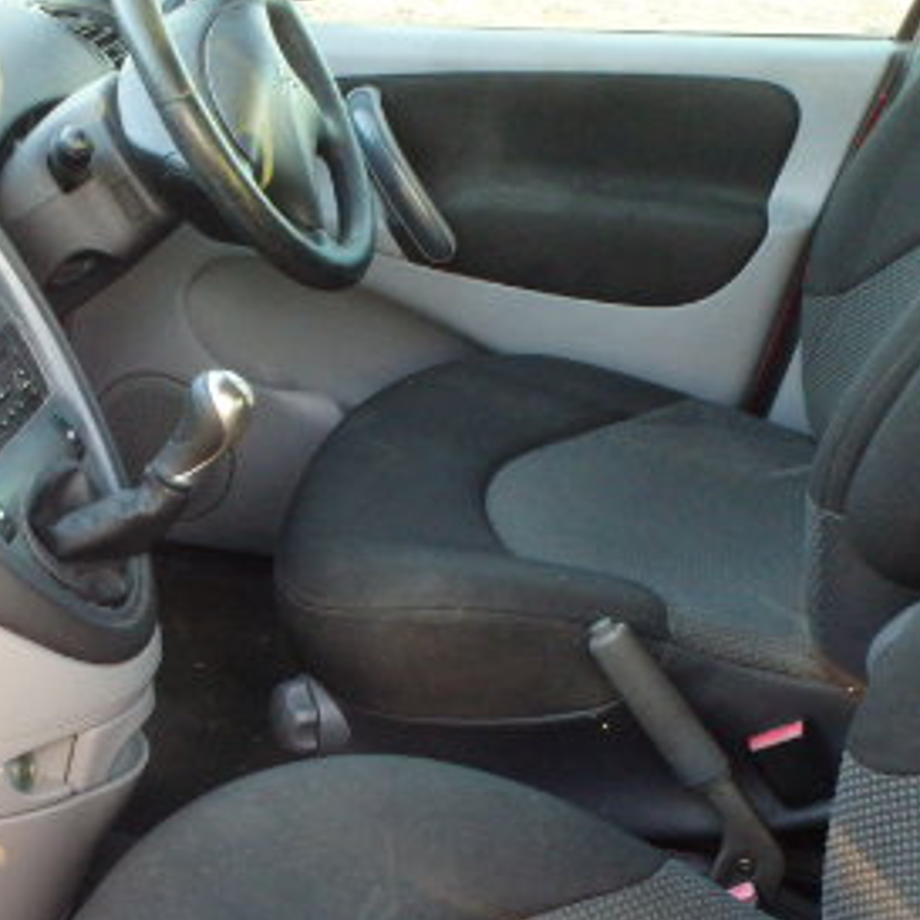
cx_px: 273
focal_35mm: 58
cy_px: 634
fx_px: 1744
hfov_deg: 29.3
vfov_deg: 29.3
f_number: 3.9
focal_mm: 5
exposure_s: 1/30
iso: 500
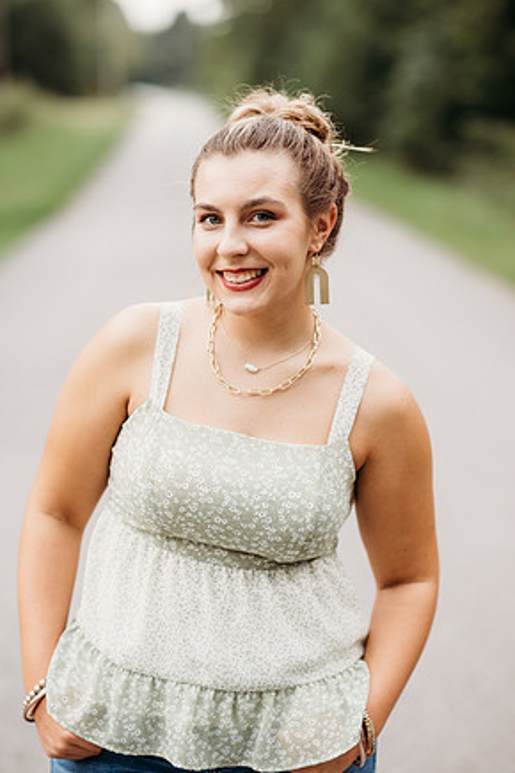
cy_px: 394
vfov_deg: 23.1
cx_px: 256
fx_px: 1888
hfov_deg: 15.5
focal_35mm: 88
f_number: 2.2
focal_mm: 85
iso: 400
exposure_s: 1/250
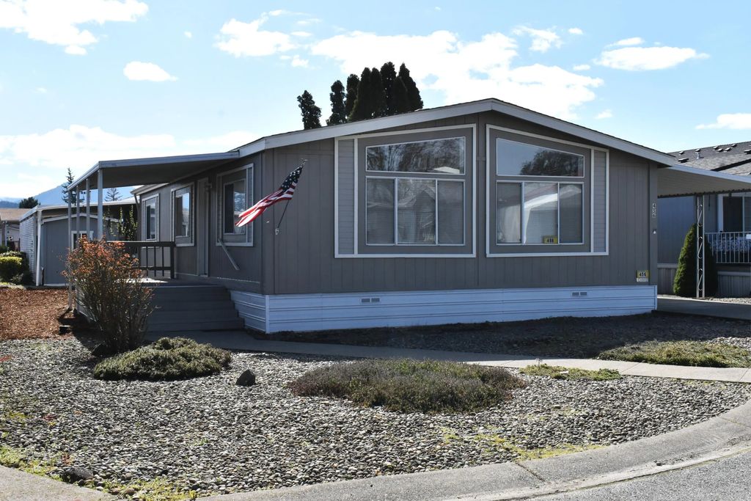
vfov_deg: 30.9
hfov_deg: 45.0
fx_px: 908
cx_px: 376
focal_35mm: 44
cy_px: 250
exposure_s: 1/800
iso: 800
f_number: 14
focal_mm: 29
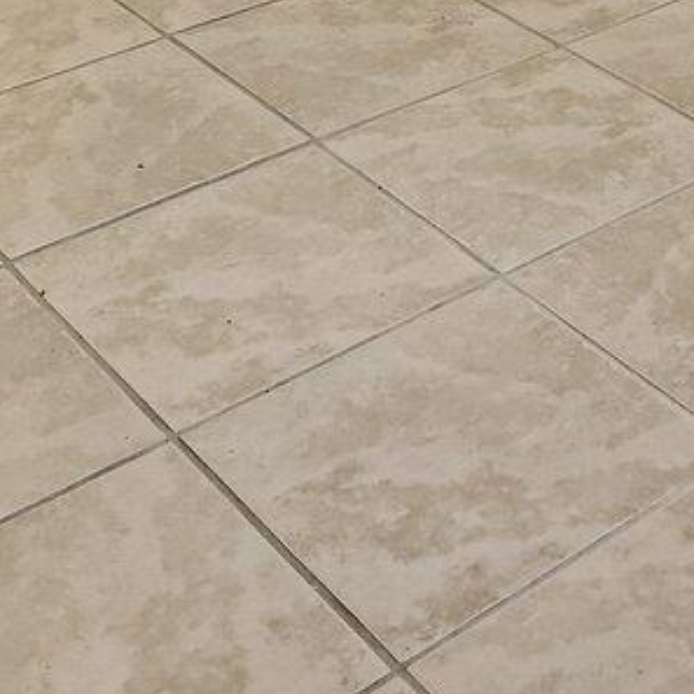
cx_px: 743
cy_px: -866
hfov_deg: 19.0
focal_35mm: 88
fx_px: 1996
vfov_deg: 14.6
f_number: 8
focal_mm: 15
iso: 160
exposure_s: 1/15
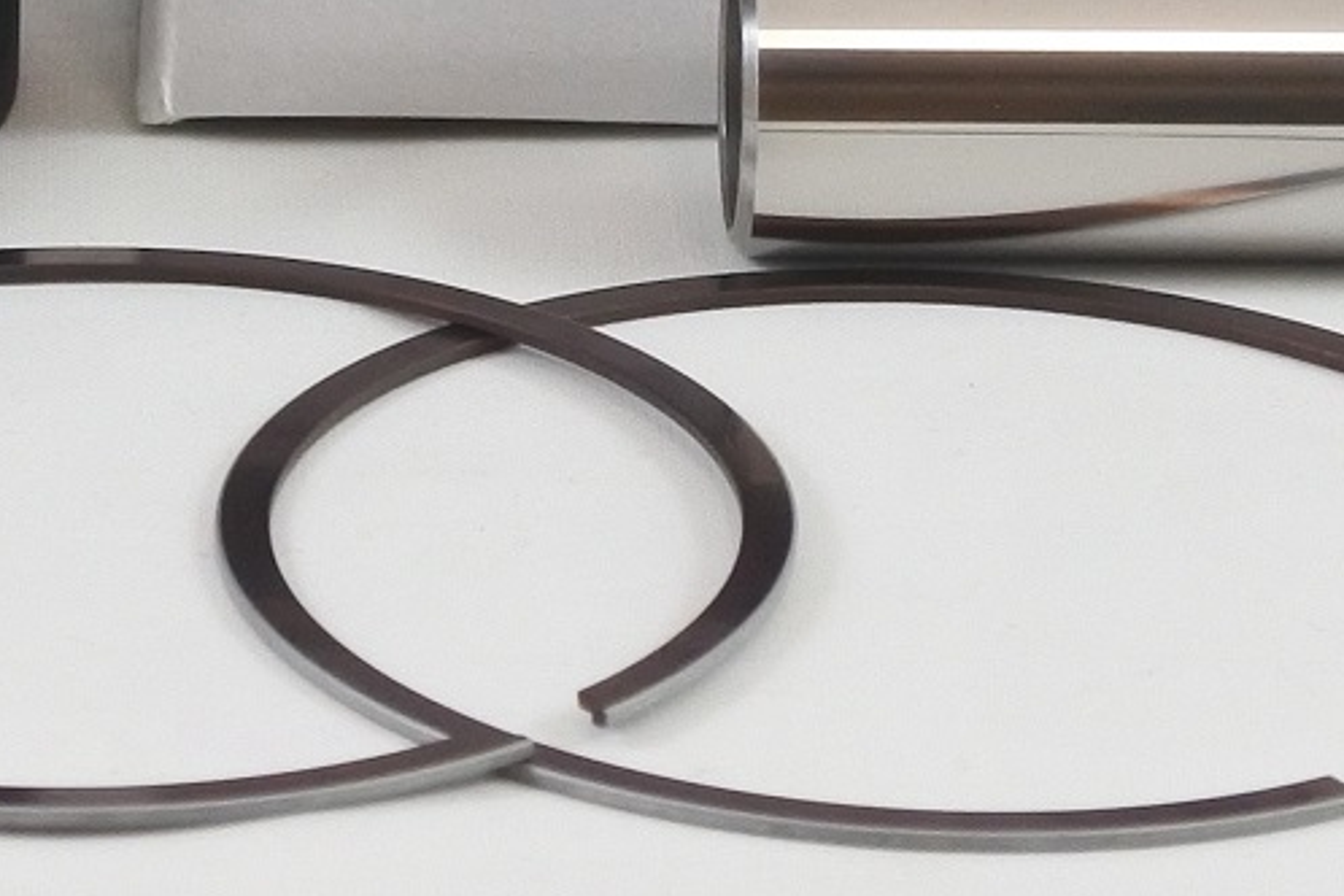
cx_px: 229
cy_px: -428
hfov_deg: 10.6
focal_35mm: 194
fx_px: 7242
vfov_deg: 7.0
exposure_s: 1/125
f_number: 4.5
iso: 500
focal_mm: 19.3
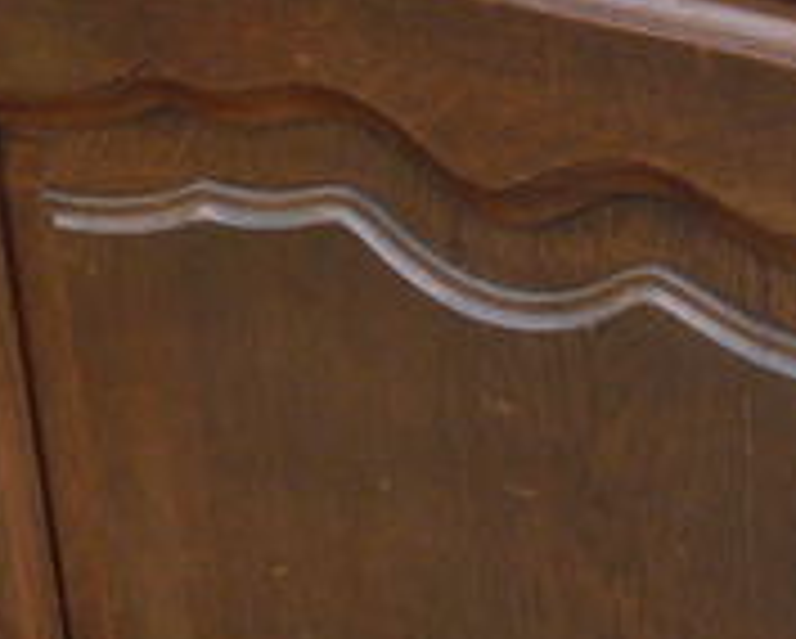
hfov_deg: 11.6
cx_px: 666
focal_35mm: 165
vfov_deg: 9.3
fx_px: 3891
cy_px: 666
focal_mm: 5.2
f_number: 3.3
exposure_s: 1/100
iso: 100
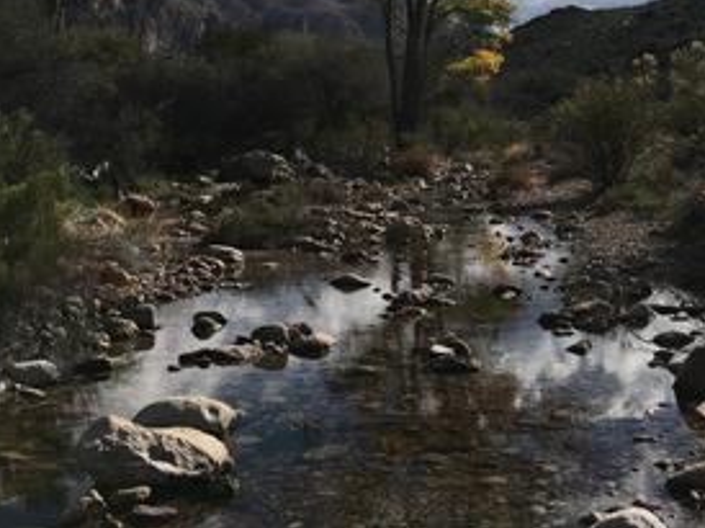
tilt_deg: +3.5
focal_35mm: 53
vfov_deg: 26.5
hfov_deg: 35.9
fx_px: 1078
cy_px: 48
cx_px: 453
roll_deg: +2.3
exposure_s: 1/3663
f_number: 2.2
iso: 25
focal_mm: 4.15
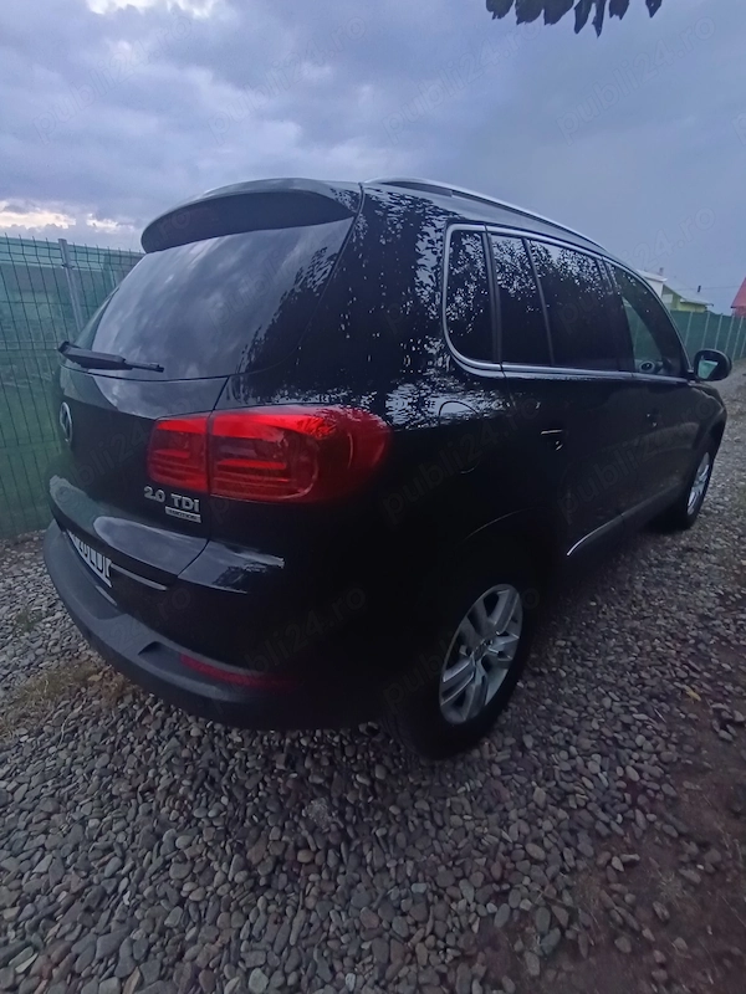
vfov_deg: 94.5
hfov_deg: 78.1
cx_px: 373
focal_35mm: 16
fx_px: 460
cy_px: 497
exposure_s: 1/50
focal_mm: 1.66
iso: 492
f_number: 2.2
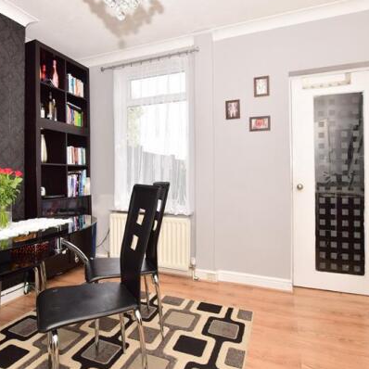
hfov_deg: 71.7
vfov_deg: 72.1
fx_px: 253
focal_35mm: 21
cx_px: 157
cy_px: 173
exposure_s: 1/125
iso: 200
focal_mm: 10
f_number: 5.6
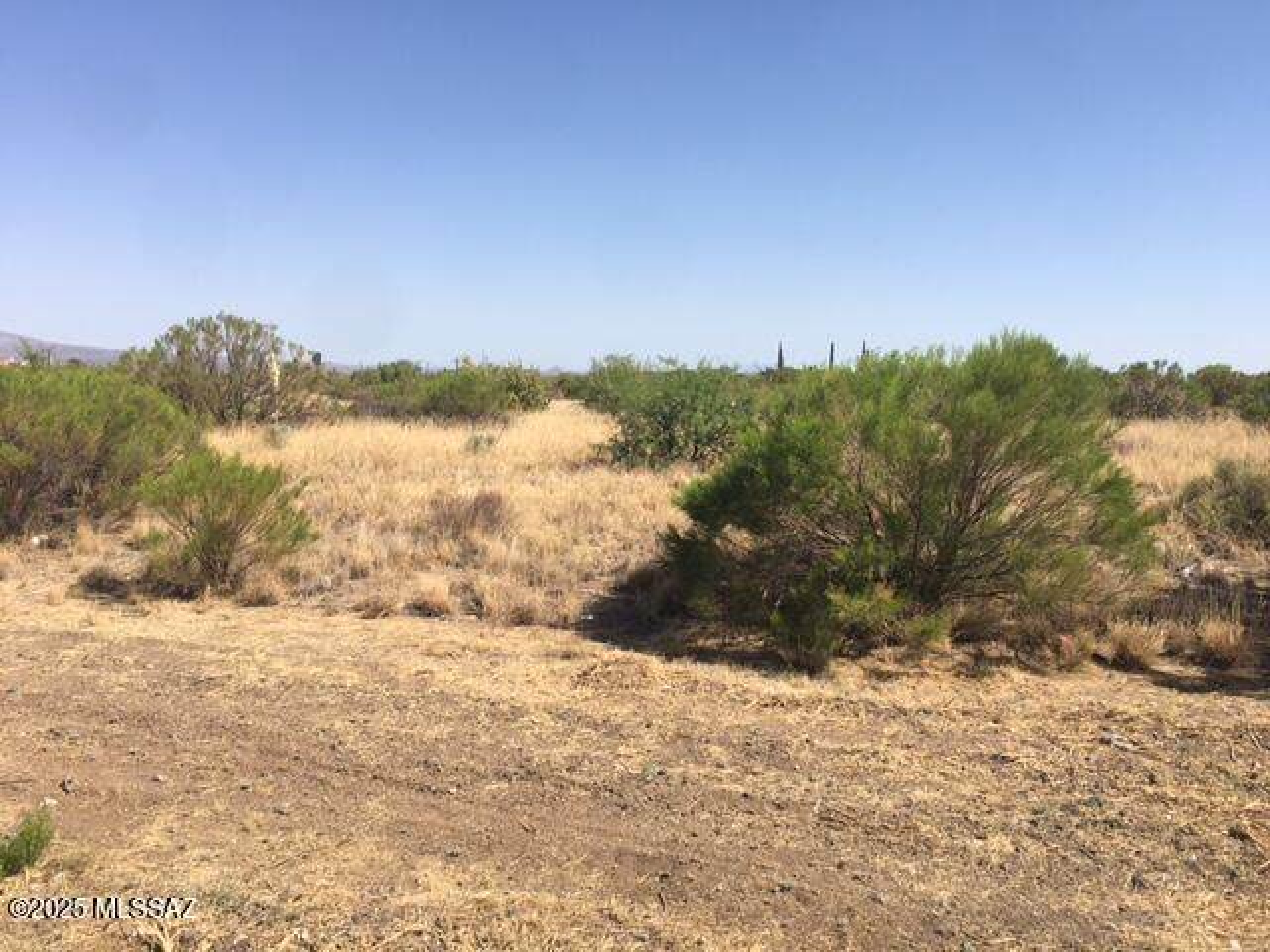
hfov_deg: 61.7
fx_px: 1064
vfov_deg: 48.2
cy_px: 476
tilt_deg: -4.9
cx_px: 635
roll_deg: -2.2
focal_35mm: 29
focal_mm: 4.15
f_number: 2.2
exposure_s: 1/1789
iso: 25
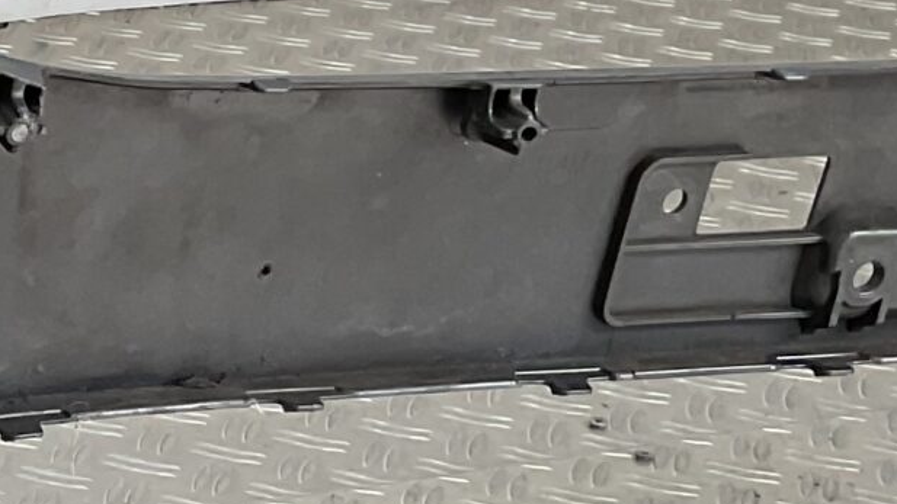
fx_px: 3116
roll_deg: -2.9
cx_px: -910
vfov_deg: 9.0
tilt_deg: -33.9
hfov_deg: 13.8
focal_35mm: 131
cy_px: 826
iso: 16
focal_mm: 3
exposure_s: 1/223
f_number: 1.8
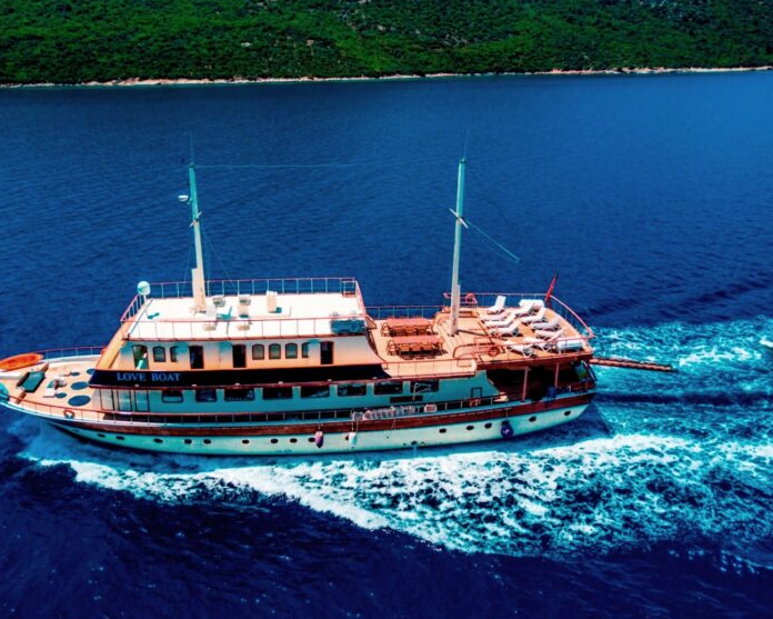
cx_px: 348
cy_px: 305
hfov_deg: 62.1
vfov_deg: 51.5
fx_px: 641
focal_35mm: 28
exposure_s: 1/2500
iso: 100
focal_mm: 4.7
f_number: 2.2
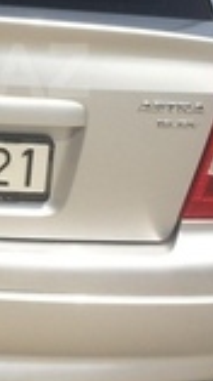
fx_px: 1007
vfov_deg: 21.1
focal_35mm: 100
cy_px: 70
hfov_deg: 11.6
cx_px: -97
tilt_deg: -20.3
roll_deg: -0.1
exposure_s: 1/3425
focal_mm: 4.15
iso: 32
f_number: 2.2
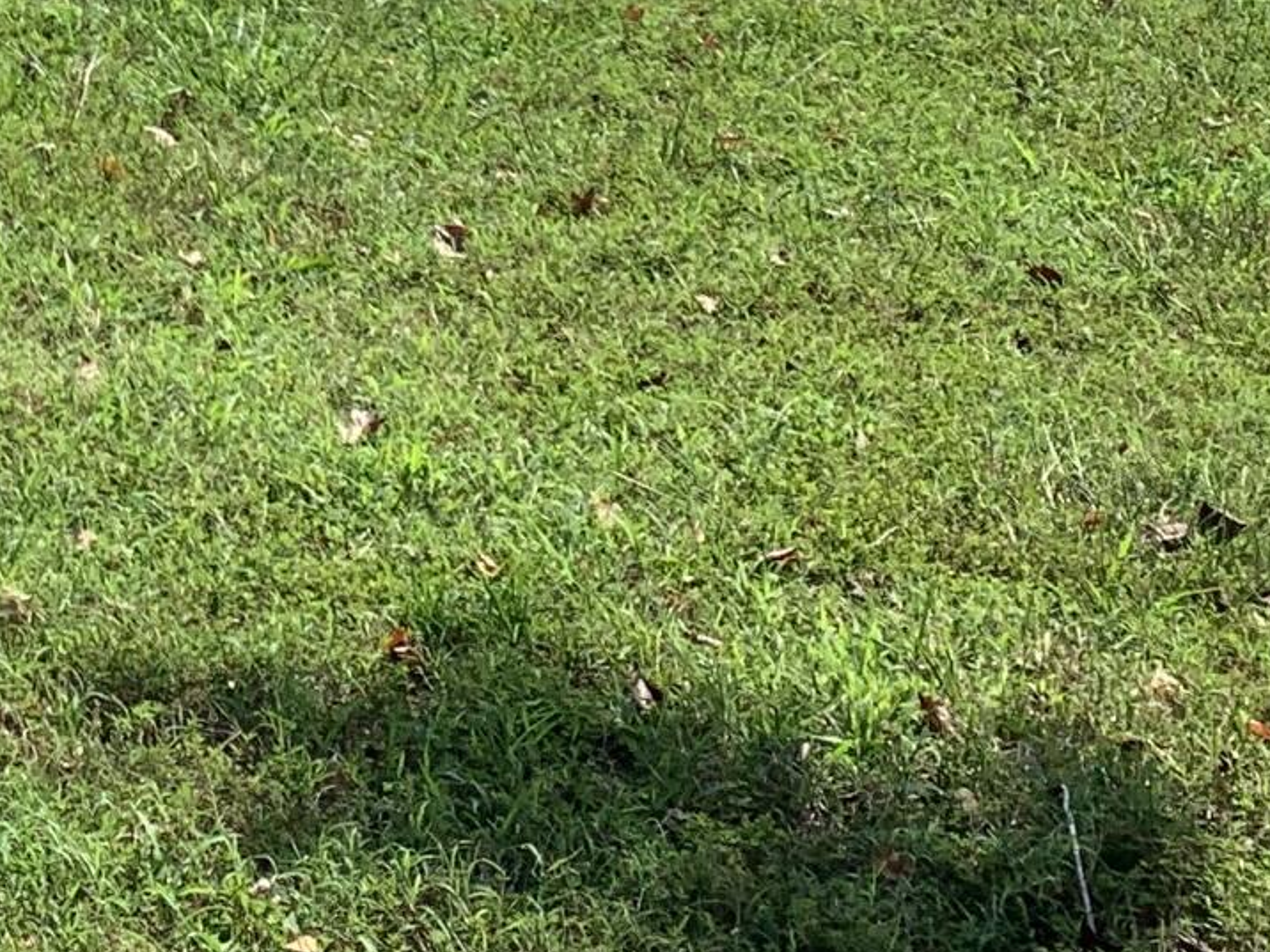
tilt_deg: -5.5
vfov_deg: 12.7
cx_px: -390
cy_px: -589
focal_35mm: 109
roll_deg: -0.7
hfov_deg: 17.0
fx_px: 3999
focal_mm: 4.25
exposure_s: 1/2545
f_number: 1.8
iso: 25
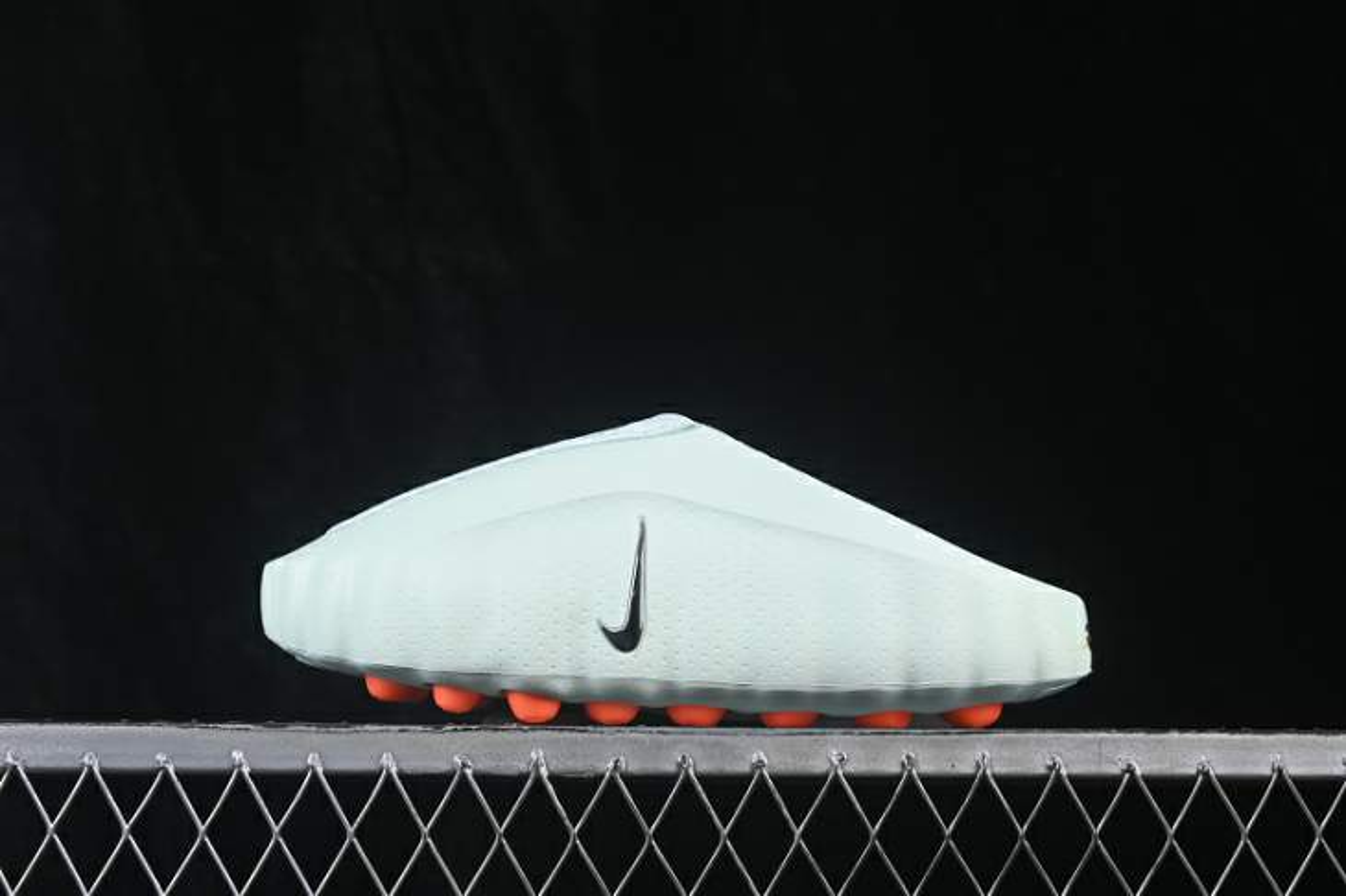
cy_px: 448
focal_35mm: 75
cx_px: 673
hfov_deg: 27.0
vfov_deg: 18.2
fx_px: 2803
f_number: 8
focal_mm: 50
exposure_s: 1/80
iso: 160
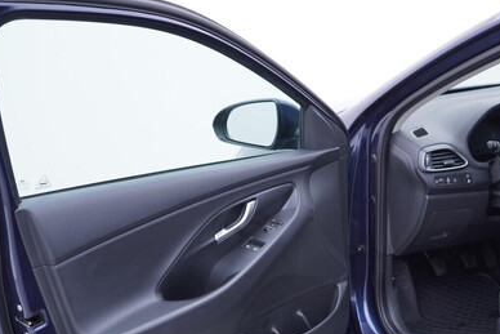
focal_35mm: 51
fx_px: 709
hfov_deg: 38.4
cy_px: 213
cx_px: 338
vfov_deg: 26.4
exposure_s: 1/40
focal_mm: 24
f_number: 2.8
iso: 125
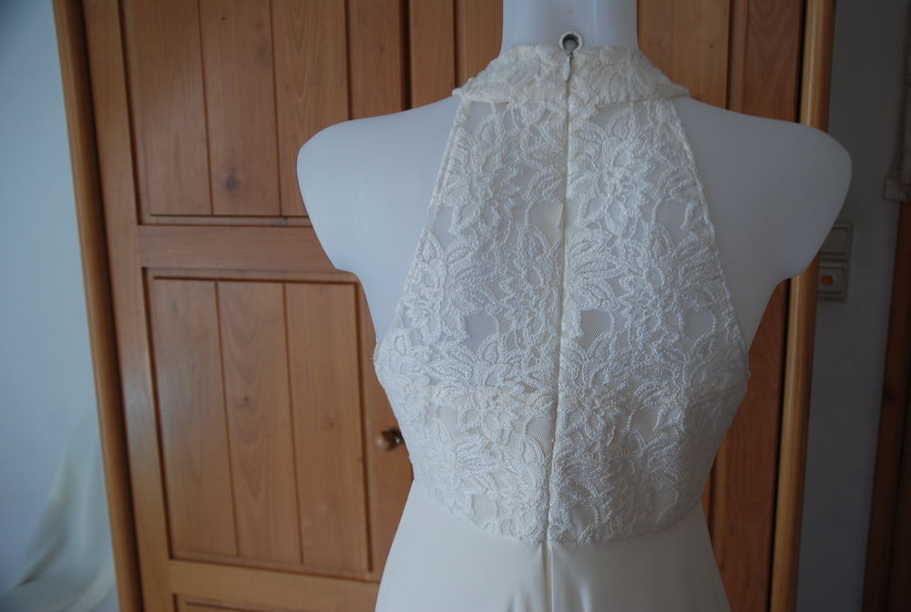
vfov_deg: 38.5
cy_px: 306
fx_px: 875
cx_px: 456
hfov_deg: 55.0
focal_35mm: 34
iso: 200
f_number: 4.5
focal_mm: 23
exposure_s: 1/80
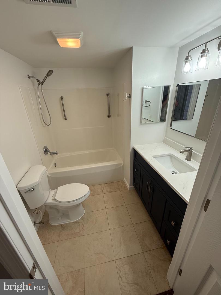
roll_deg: +2.7
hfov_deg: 85.7
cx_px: 110
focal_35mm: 14
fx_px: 119
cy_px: 148
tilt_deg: -22.7
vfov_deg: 102.1
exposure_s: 1/120
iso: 100
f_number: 2.2
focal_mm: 2.22
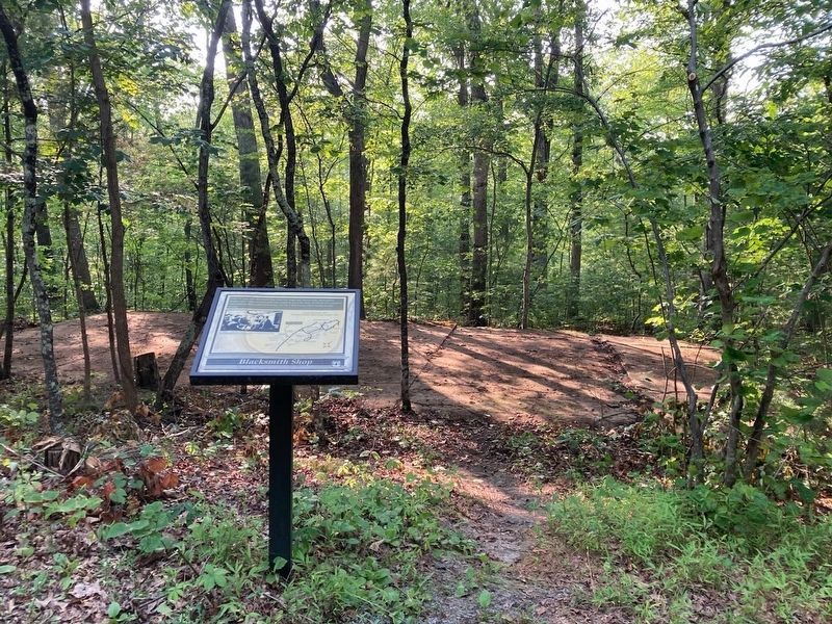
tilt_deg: -7.2
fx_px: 673
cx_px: 416
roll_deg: +0.0
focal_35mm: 28
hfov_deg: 63.4
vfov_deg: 49.7
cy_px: 312
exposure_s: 1/121
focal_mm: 3.99
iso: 64
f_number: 1.8
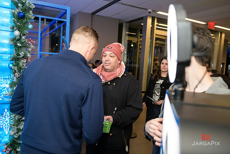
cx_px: 115
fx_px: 185
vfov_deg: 45.0
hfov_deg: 63.6
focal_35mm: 29
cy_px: 77
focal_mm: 29
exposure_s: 1/125
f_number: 3.2
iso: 400
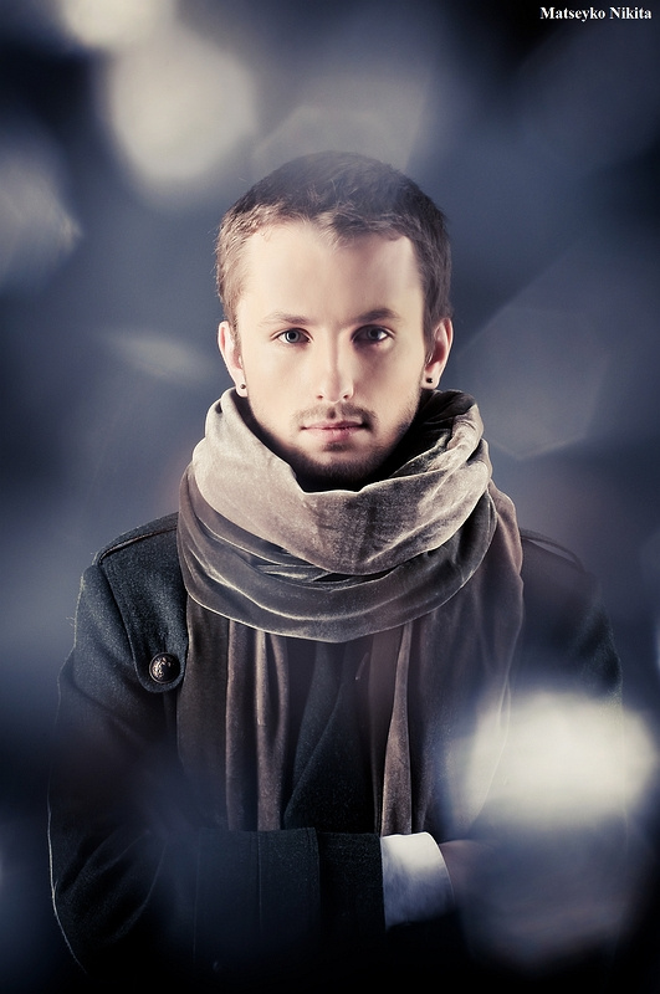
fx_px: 2069
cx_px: 330
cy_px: 497
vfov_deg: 27.0
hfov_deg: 18.1
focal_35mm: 75
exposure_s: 1/200
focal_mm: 50
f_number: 13
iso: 200
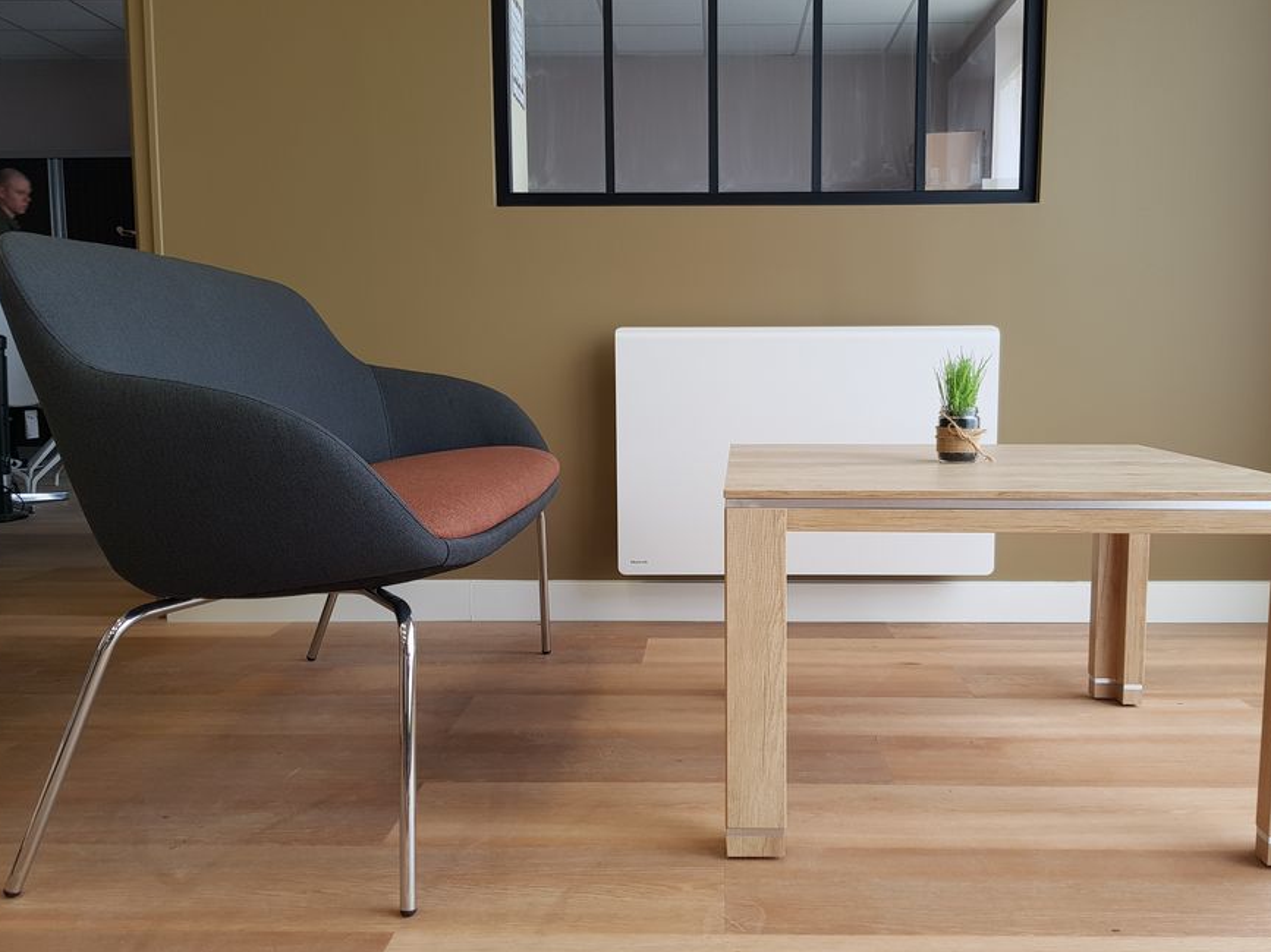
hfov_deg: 59.8
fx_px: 1101
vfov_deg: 46.8
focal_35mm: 30
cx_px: 711
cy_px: 473
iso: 40
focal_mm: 4.2
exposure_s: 1/51
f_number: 1.7
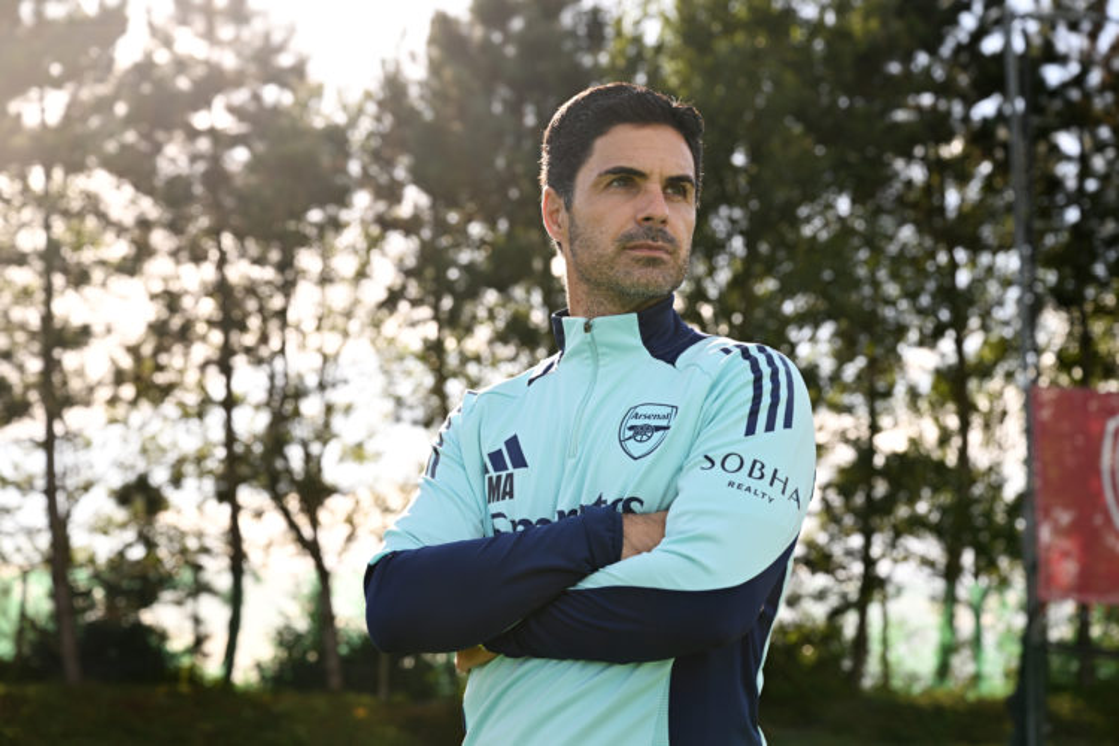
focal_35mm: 64
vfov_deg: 21.2
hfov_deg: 31.4
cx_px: 560
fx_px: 1989
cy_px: 373
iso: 64
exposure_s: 1/200
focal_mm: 64
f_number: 5
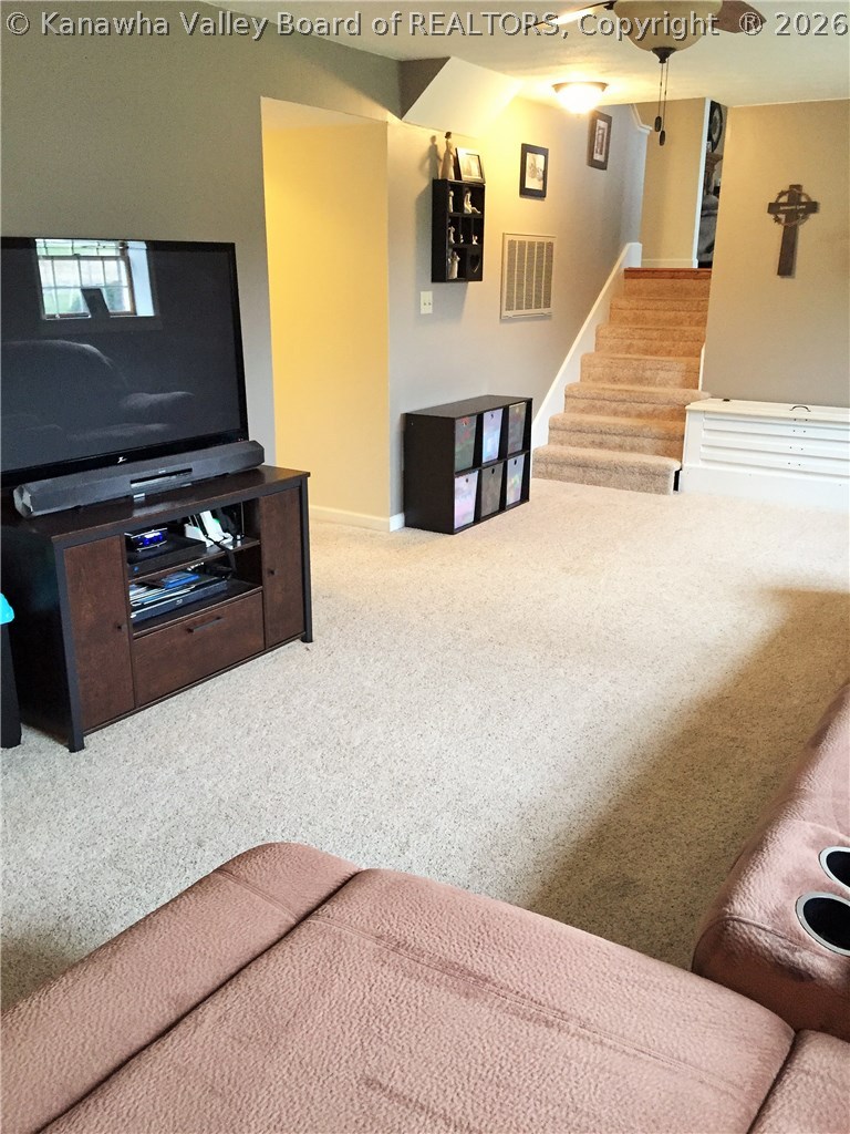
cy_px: 567
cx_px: 425
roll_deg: -1.1
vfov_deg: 61.7
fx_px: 949
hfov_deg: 48.2
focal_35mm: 29
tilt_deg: -16.3
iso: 200
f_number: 2.2
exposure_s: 1/30
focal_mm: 4.15
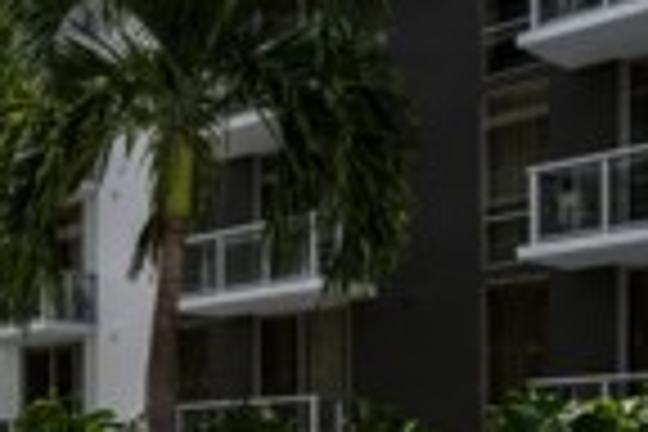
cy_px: 513
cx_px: -173
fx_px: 1116
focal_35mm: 62
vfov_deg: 20.5
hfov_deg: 27.5
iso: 200
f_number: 11
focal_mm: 14
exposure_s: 1/250
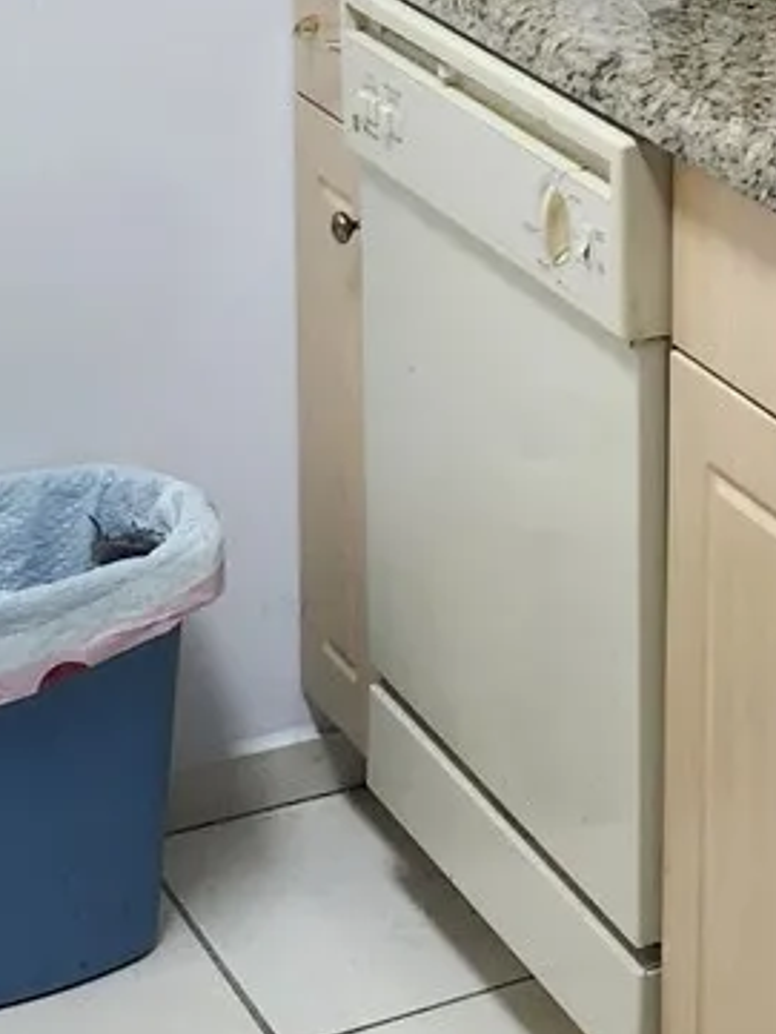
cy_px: -140
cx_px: 1563
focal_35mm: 102
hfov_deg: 12.7
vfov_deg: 18.4
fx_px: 3047
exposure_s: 1/120
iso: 200
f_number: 1.8
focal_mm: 5.54
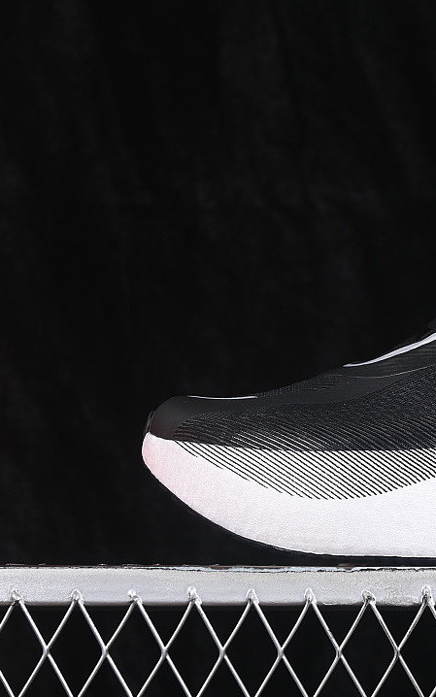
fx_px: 2185
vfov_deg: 18.1
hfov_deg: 11.2
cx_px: 520
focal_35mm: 115
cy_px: 348
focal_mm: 50
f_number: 6.3
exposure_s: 1/60
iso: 160
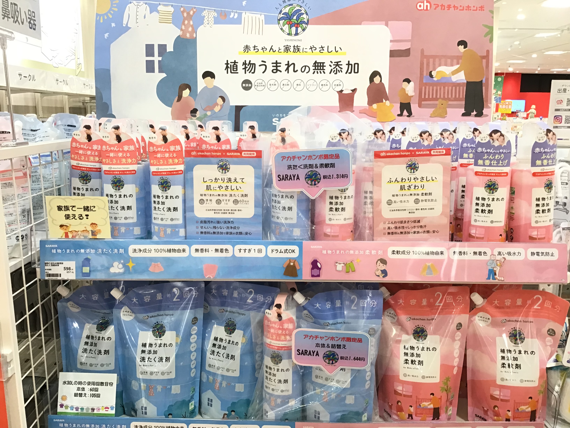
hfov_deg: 58.4
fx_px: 510
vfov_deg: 45.4
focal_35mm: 31
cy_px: 214
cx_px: 285
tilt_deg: -10.9
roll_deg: -0.2
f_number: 2.4
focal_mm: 3.3
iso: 50
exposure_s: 1/30
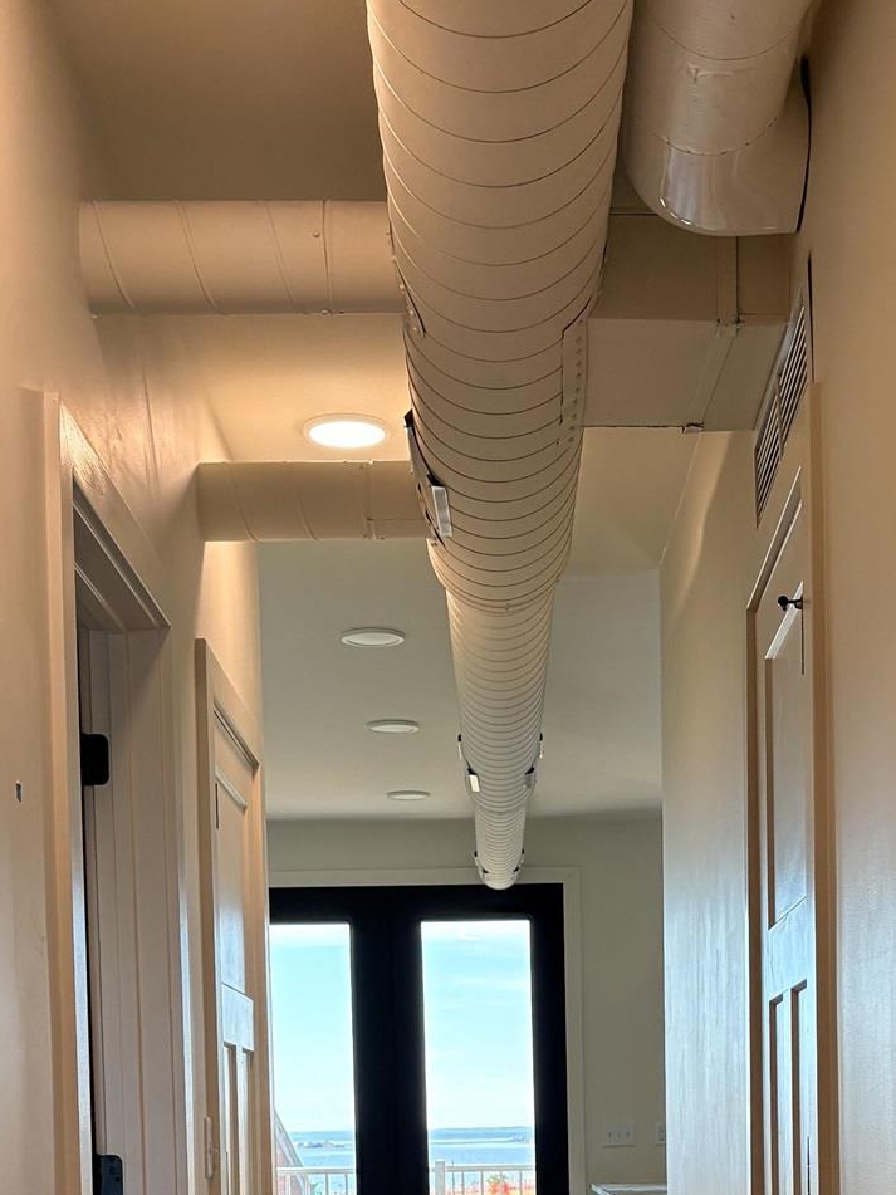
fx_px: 2175
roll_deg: +2.1
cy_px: 1223
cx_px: 545
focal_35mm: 63
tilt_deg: -1.1
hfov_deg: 23.2
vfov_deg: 28.6
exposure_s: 1/222
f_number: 1.6
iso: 100
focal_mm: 5.96
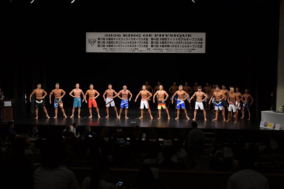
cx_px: 142
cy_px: 94
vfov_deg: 23.8
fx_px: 449
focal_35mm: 57
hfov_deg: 35.1
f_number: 5.6
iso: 3200
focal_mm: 38
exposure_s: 1/400
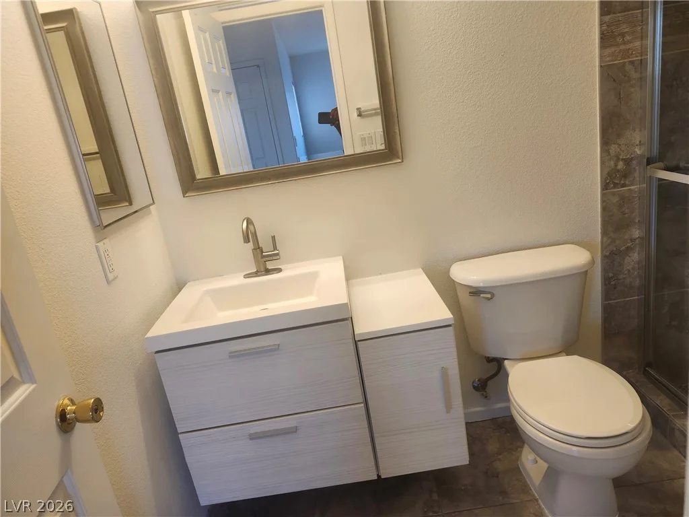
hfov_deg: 73.9
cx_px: 344
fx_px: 458
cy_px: 258
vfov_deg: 58.9
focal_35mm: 23
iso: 160
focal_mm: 5.54
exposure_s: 1/120
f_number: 1.8
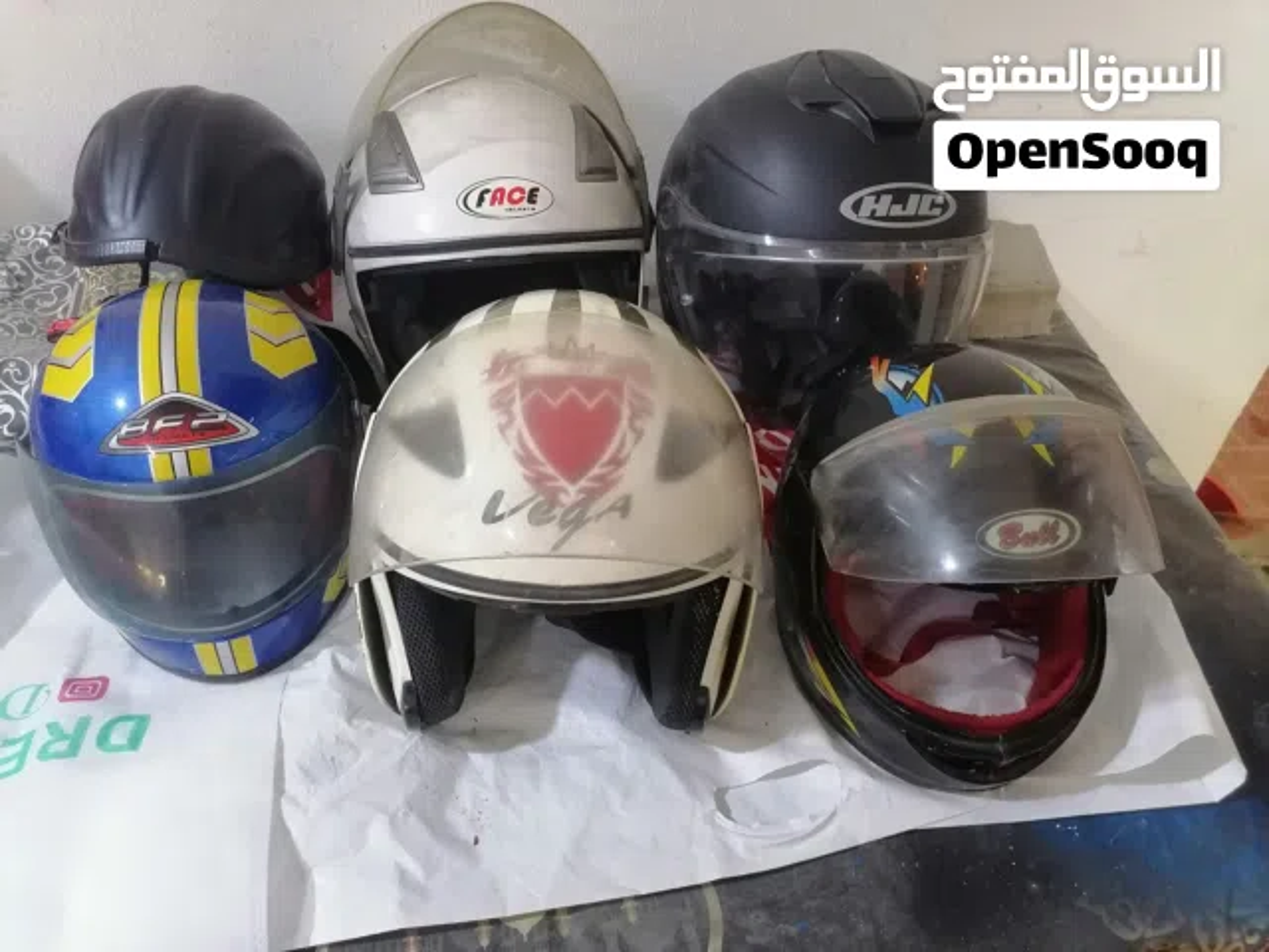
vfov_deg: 51.4
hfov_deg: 65.3
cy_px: 476
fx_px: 990
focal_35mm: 27
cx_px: 634
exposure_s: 1/25
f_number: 1.8
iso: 320
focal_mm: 5.3
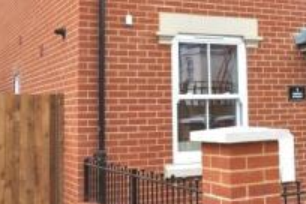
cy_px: 10
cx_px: 232
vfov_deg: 21.0
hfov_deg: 31.3
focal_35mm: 63
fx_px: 535
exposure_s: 1/320
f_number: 9
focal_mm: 18
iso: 200
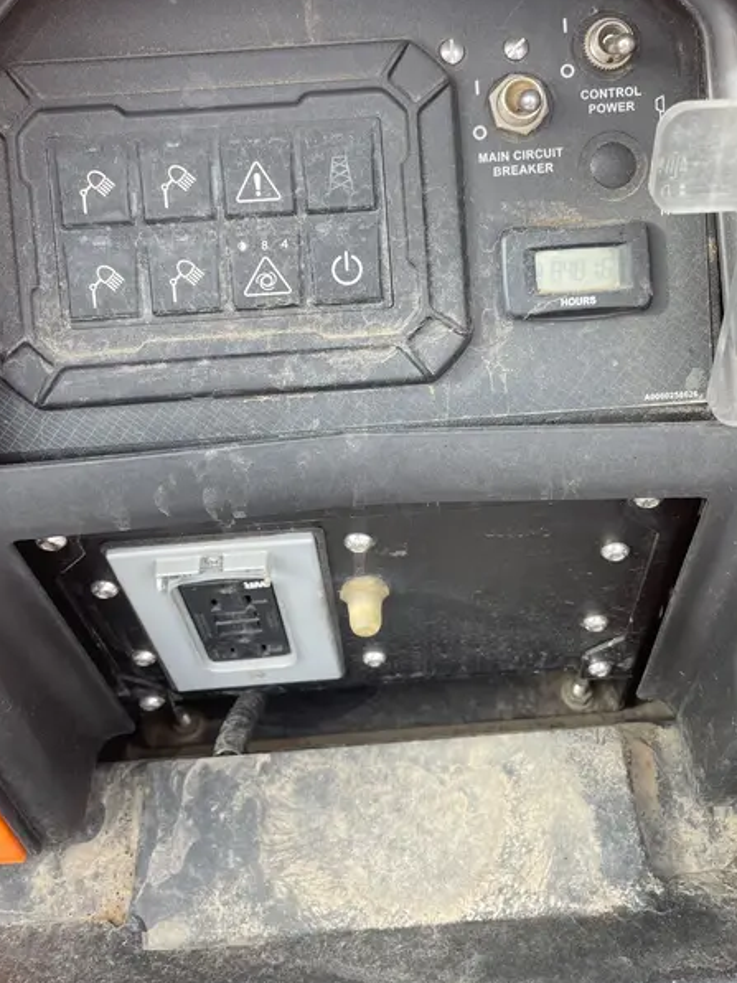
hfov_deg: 44.1
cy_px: 385
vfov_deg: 56.3
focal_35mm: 32
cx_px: 414
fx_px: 908
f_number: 1.6
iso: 32
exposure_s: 1/329
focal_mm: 4.2
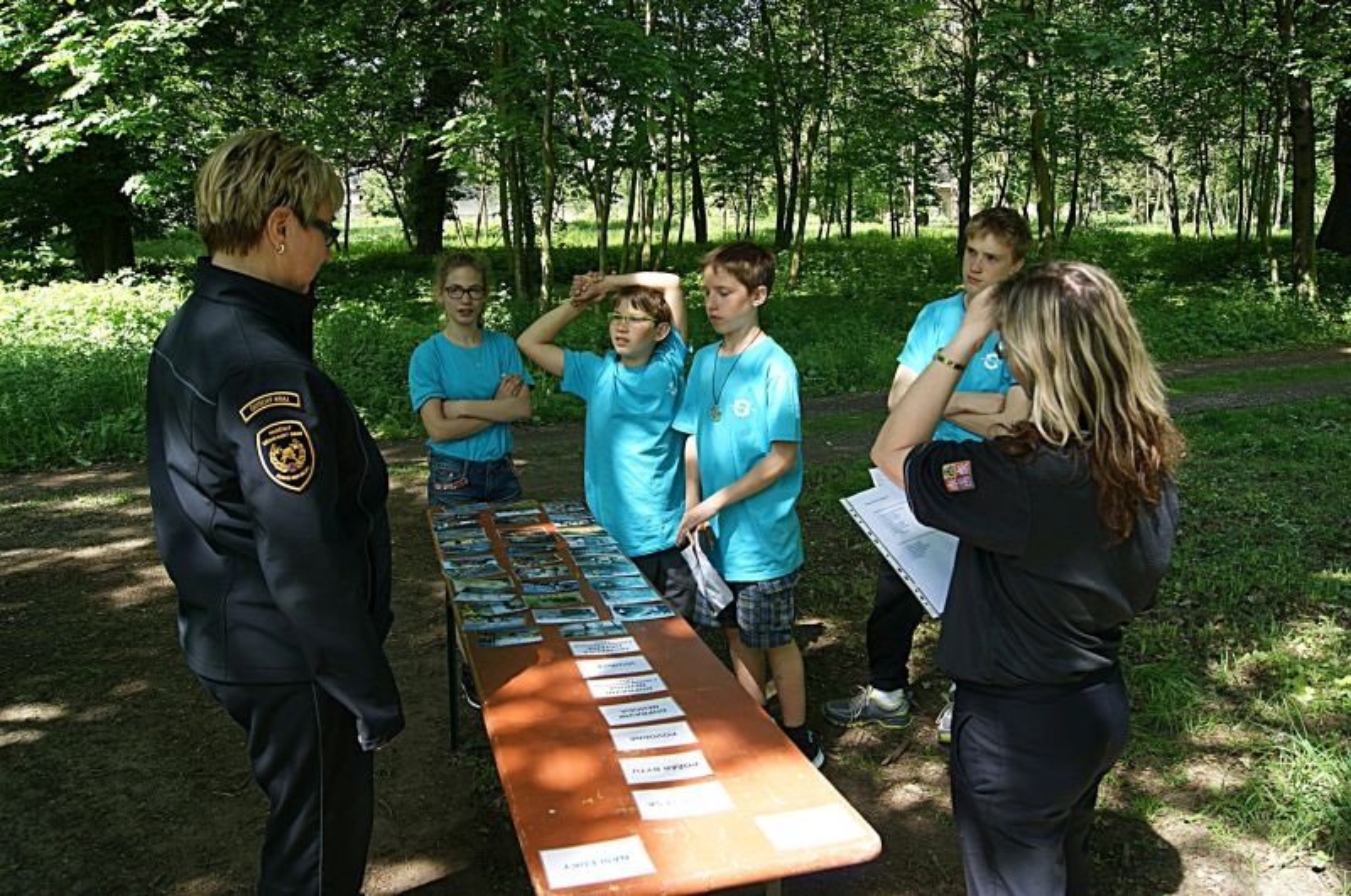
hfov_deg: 67.5
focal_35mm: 27
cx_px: 676
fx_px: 1012
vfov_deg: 47.8
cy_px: 448
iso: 100
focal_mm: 18
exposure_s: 1/50
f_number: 6.3
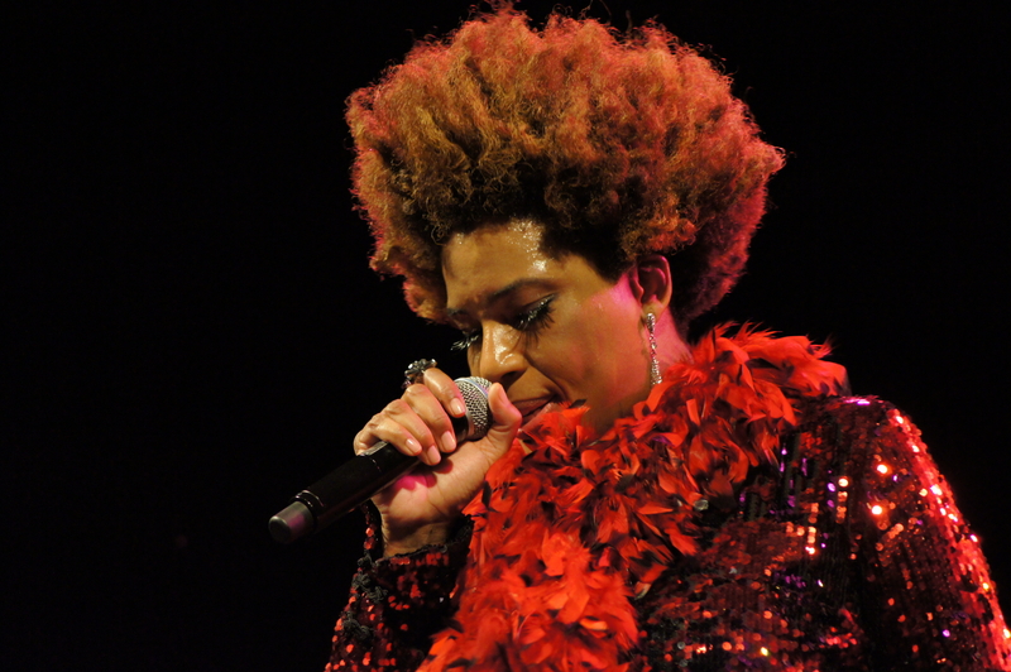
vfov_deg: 6.1
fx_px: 6313
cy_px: 336
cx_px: 506
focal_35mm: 225
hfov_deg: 9.2
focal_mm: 150
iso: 1600
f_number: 4.5
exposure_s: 1/80
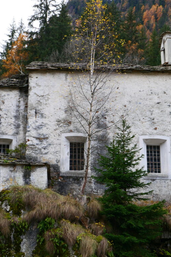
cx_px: 56
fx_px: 499
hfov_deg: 19.4
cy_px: 129
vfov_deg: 28.8
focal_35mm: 70
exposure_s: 1/40
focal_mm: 22.7
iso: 200
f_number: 8
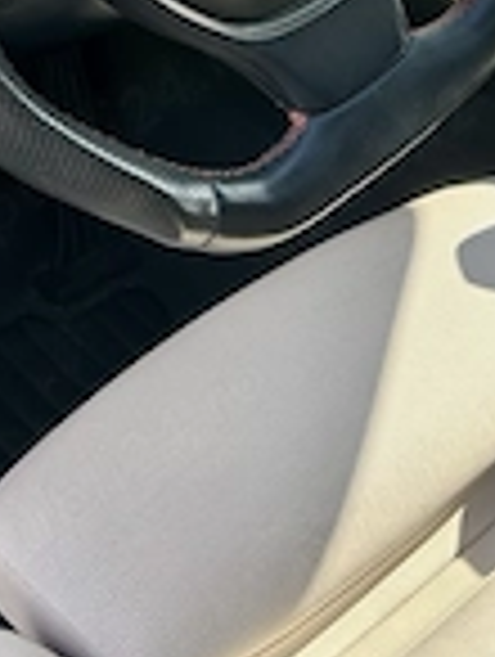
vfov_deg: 24.6
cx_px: 279
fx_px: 1350
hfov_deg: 20.8
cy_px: -144
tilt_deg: -24.3
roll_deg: +5.9
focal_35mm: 71
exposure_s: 1/513
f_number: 1.5
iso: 50
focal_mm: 5.7
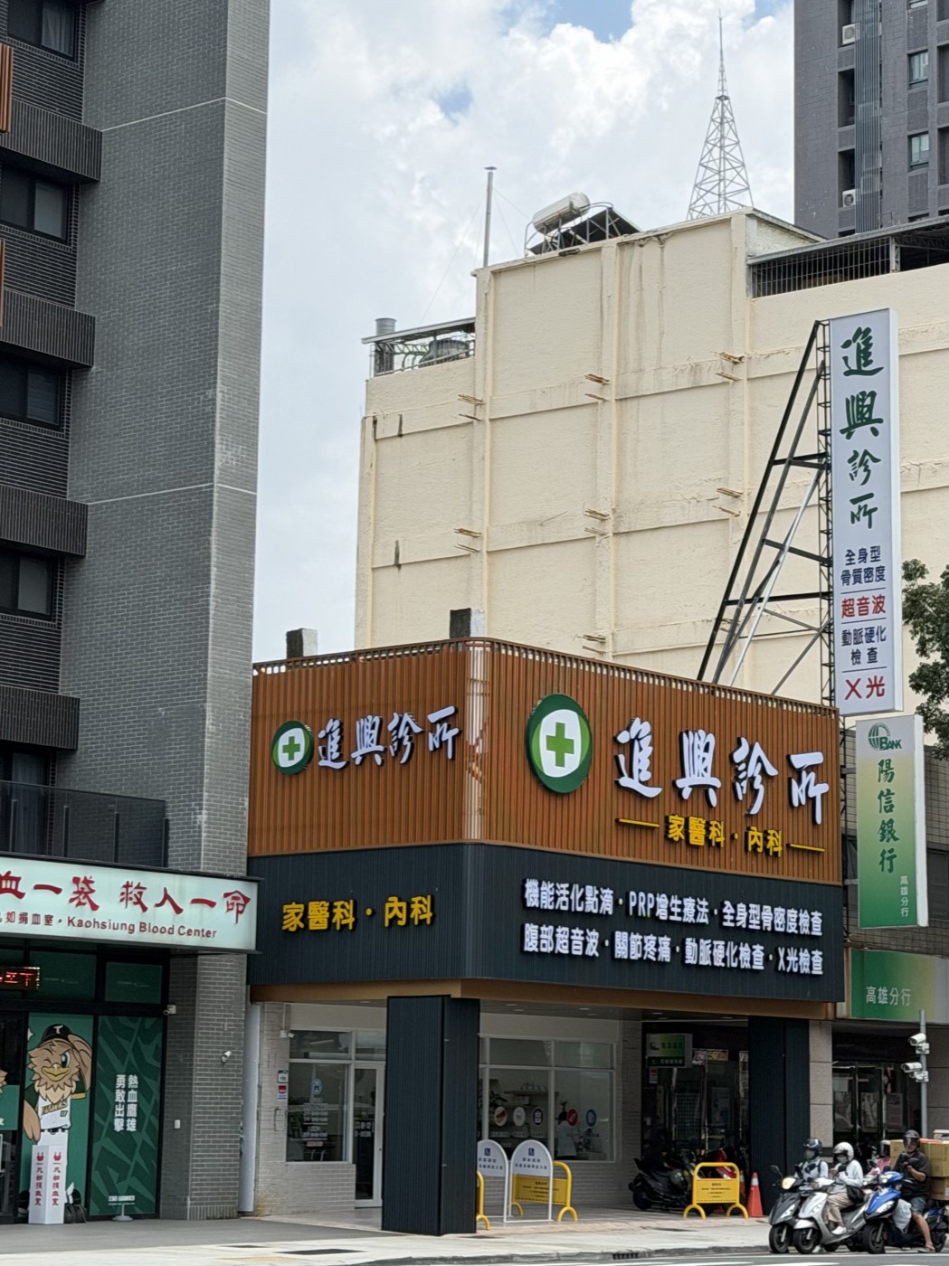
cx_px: 474
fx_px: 1756
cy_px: 633
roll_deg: -0.8
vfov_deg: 39.7
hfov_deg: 30.2
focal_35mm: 48
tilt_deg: +10.4
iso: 100
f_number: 1.78
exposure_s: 1/1980
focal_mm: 6.76
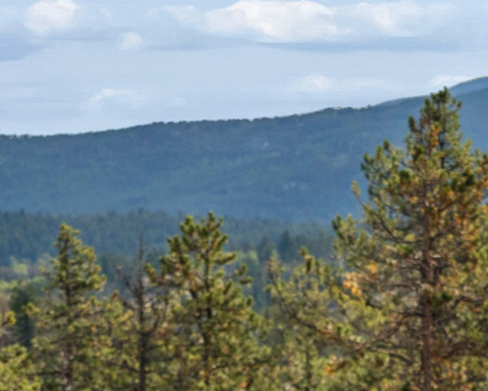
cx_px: 115
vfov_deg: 9.1
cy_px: 435
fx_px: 2441
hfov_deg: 11.4
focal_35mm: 169
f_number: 4
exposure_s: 1/2500
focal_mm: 35
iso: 200
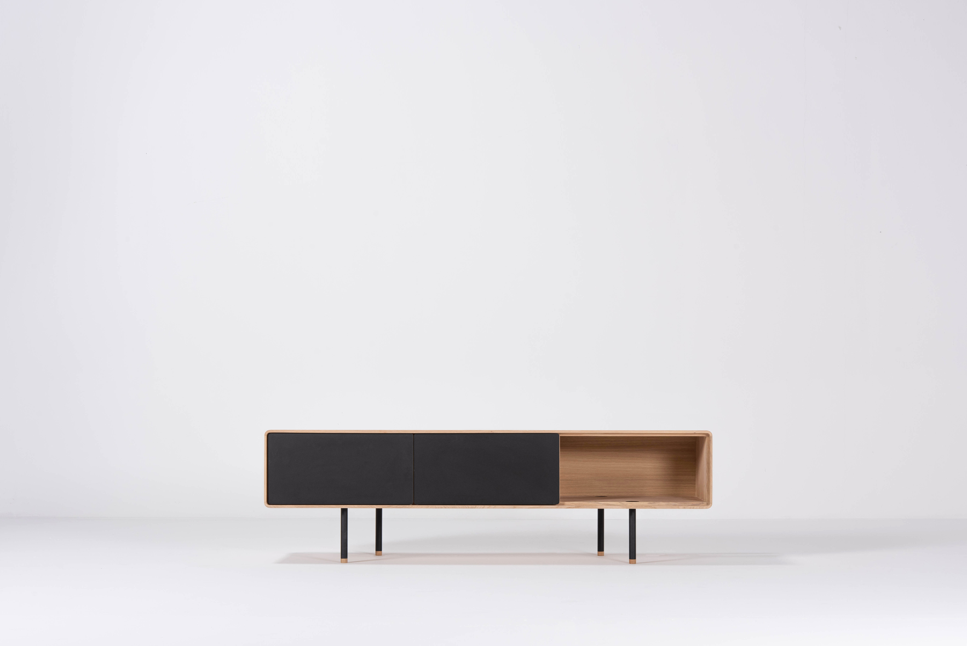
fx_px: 1612
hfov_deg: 33.4
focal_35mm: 60
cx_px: 484
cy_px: 323
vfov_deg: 22.6
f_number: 14
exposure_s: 1/250
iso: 100
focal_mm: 60
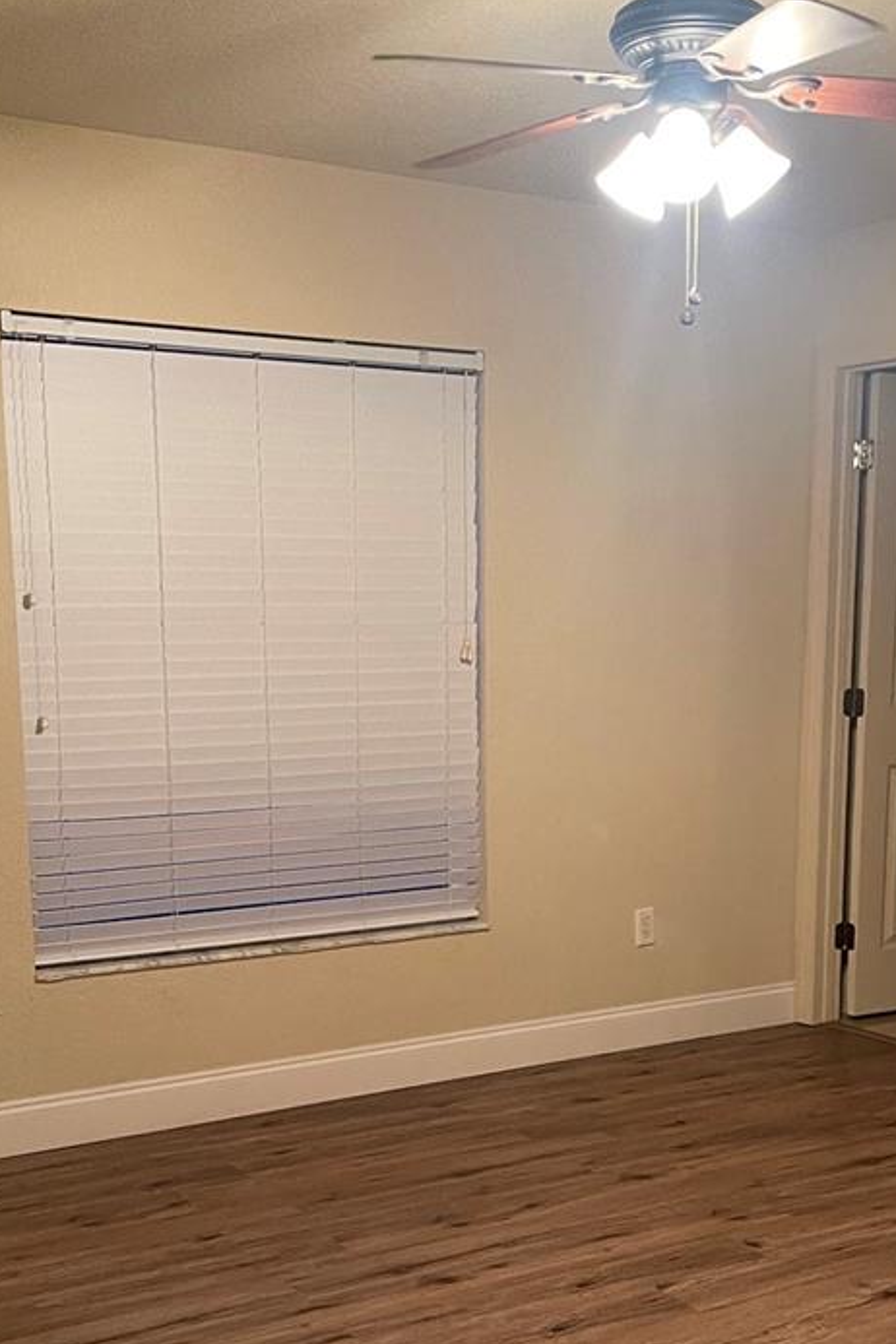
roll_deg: +0.2
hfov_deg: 29.8
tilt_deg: -9.6
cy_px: 906
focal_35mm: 45
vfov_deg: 43.0
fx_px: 1680
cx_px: 518
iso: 400
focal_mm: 5.1
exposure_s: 1/60
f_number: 1.6
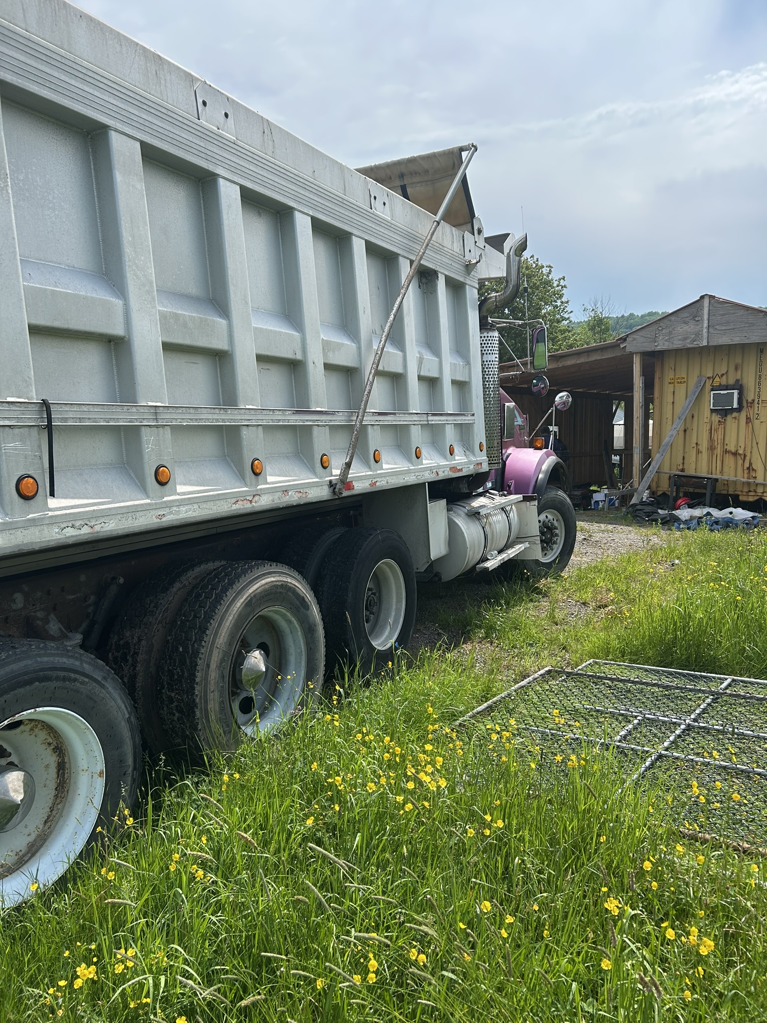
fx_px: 768
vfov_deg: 67.3
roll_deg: +1.7
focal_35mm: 26
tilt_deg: -2.7
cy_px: 512
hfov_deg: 53.1
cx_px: 384
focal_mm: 5.7
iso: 50
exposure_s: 1/3831
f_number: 1.5
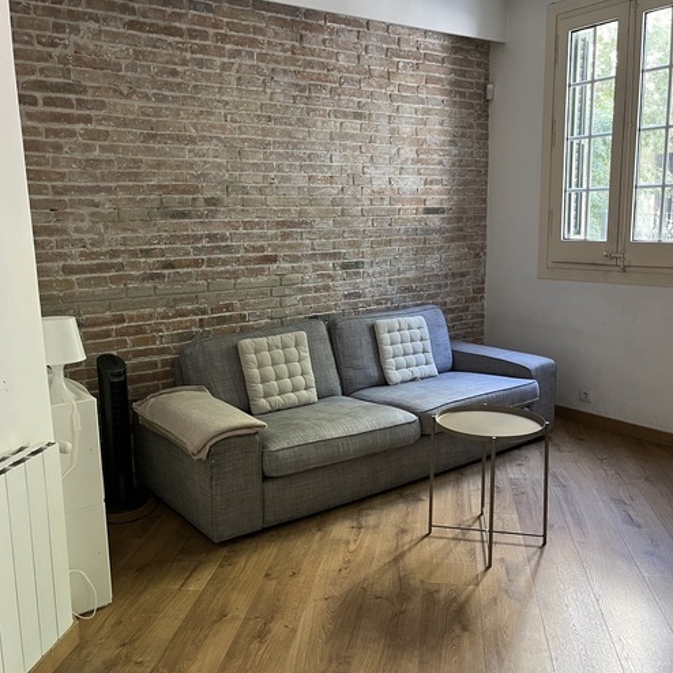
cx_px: 339
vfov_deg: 52.5
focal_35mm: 31
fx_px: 682
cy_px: 339
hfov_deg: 52.5
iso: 320
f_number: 1.6
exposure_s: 1/60
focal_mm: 5.1
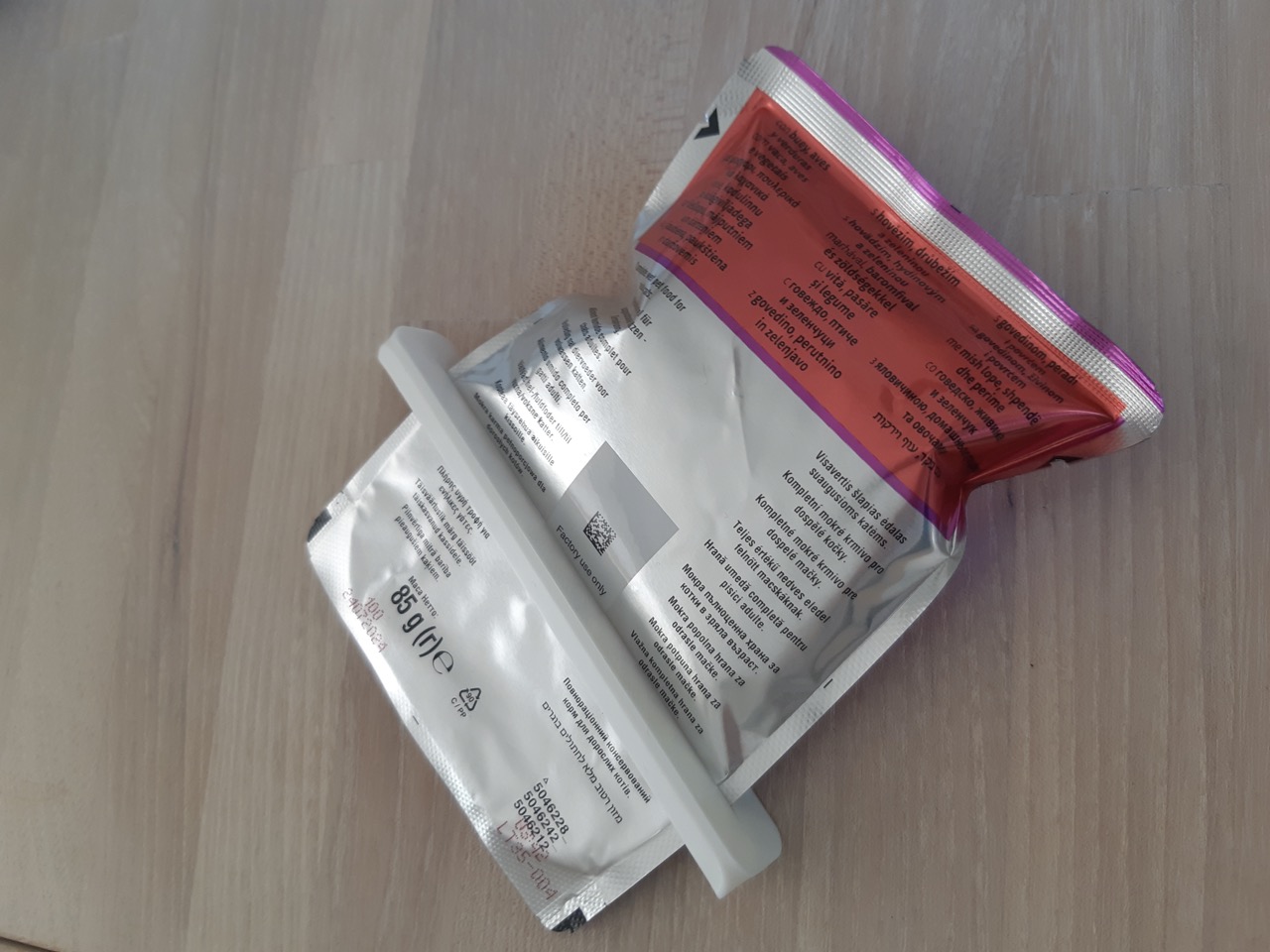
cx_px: 635
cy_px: 476
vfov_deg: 53.1
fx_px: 954
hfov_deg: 67.3
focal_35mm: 26
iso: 50
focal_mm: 3.93
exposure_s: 1/50
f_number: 1.7
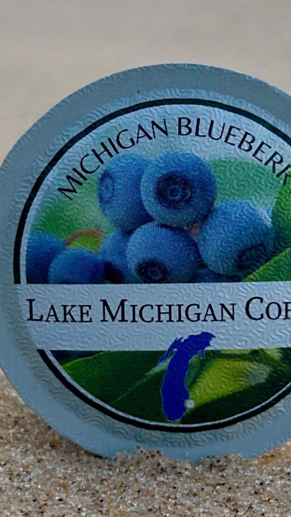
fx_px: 2044
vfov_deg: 14.4
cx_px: 150
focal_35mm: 149
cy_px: 222
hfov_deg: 8.1
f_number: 1.78
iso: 80
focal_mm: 6.86
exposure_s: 1/3058
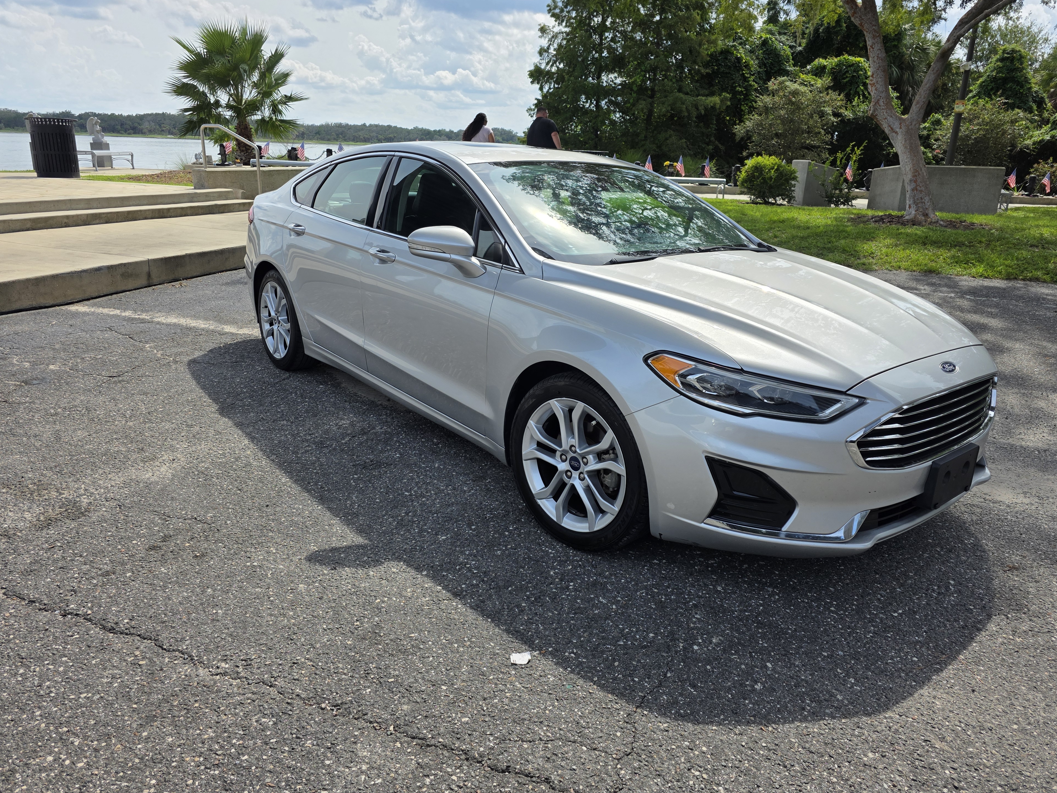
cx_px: 551
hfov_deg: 71.6
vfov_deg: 56.8
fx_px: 733
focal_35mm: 24
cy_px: 384
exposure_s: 1/5017
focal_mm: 6.3
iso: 80
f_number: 1.7
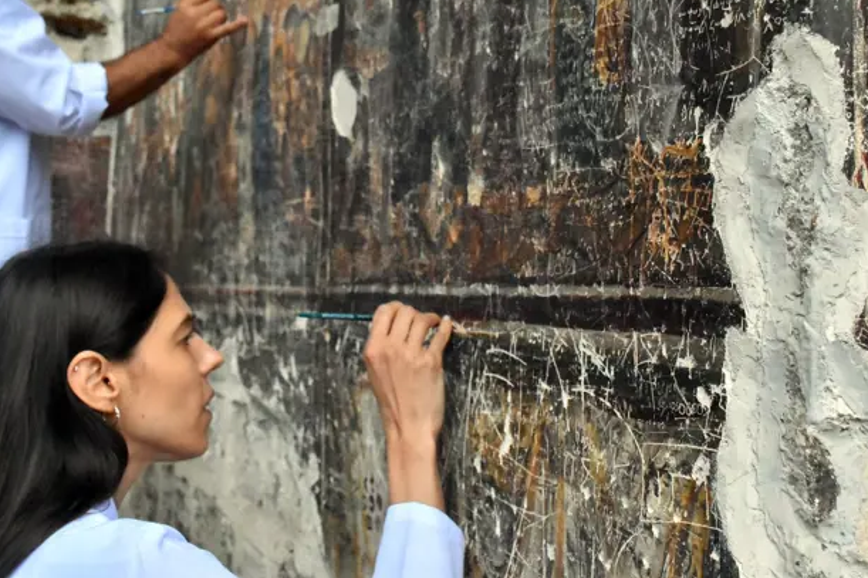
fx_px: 1198
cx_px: 419
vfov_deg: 26.9
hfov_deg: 39.8
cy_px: 177
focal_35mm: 50
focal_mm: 23
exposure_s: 1/8000
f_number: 5
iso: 4000
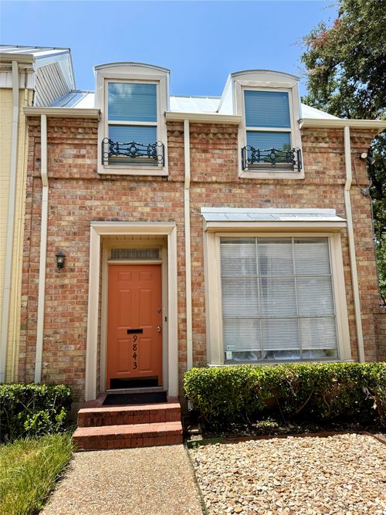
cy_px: 258
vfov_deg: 71.6
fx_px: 357
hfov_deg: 56.8
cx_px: 193
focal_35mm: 24
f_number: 1.78
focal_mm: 6.76
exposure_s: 1/3279
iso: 80
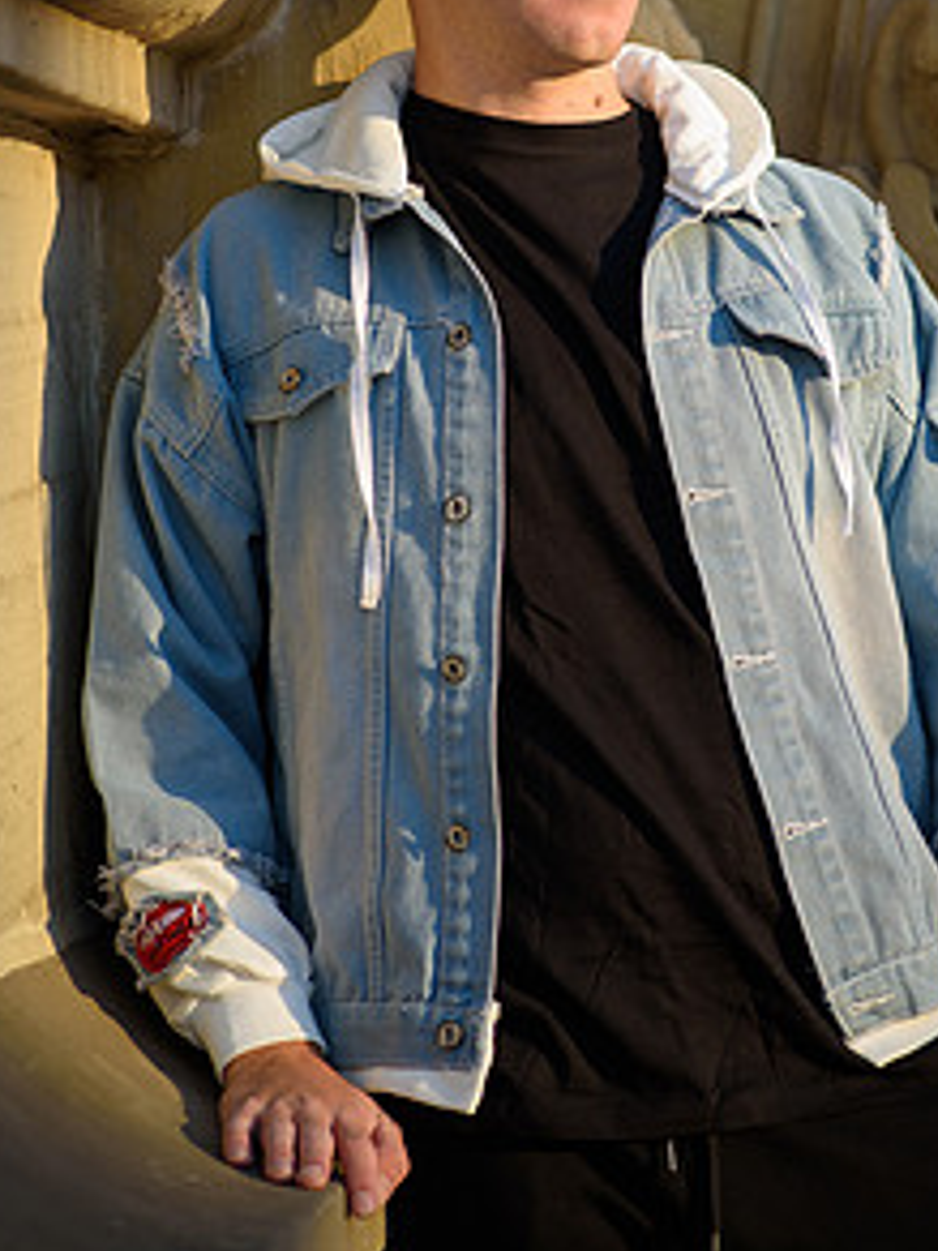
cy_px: 304
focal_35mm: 126
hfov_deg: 11.8
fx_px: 4552
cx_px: 544
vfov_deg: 15.6
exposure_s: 1/400
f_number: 2.8
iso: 220
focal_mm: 85
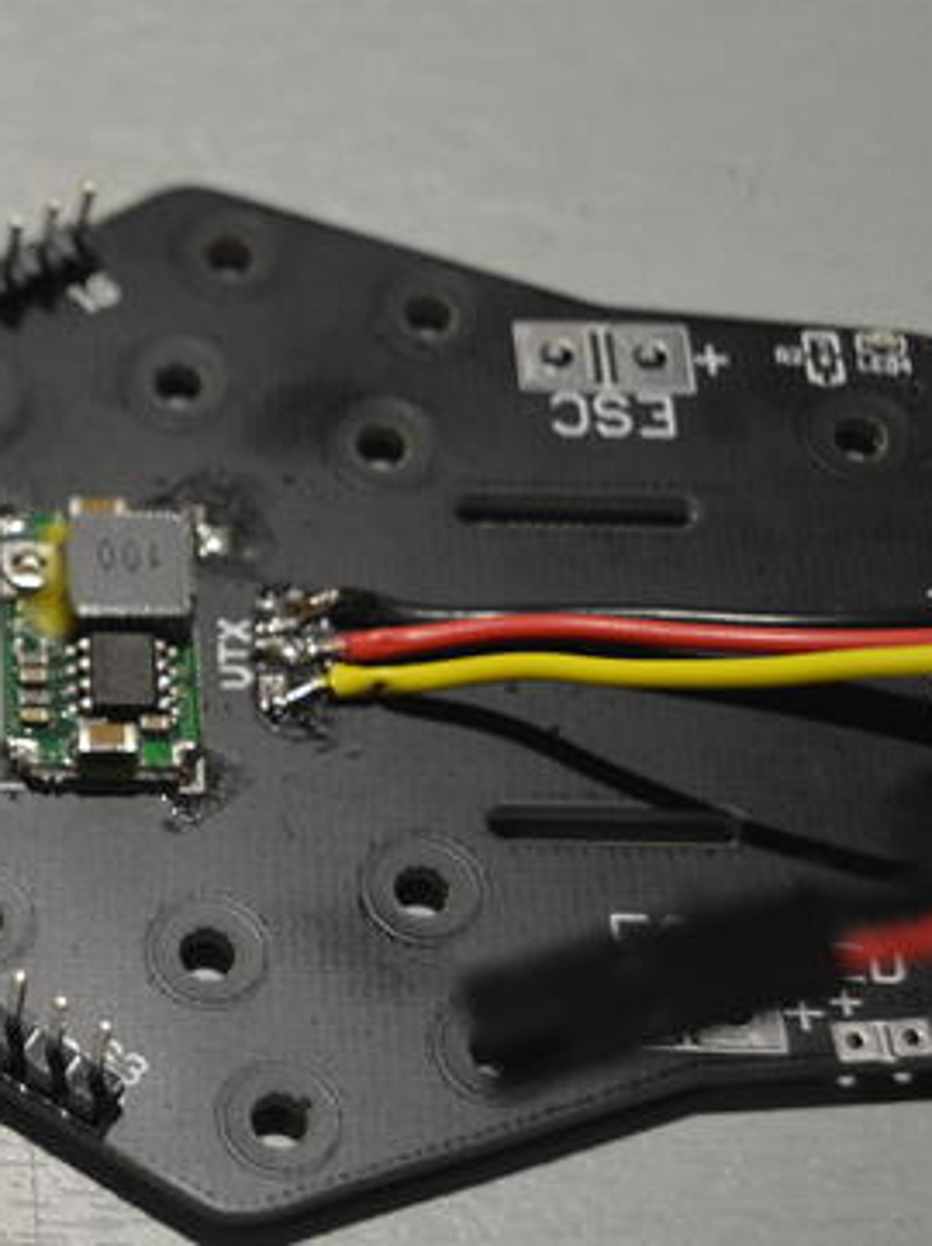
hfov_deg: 13.4
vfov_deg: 18.9
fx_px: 3740
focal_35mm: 104
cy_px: 519
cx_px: -449
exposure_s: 1/80
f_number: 4.5
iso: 400
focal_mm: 26
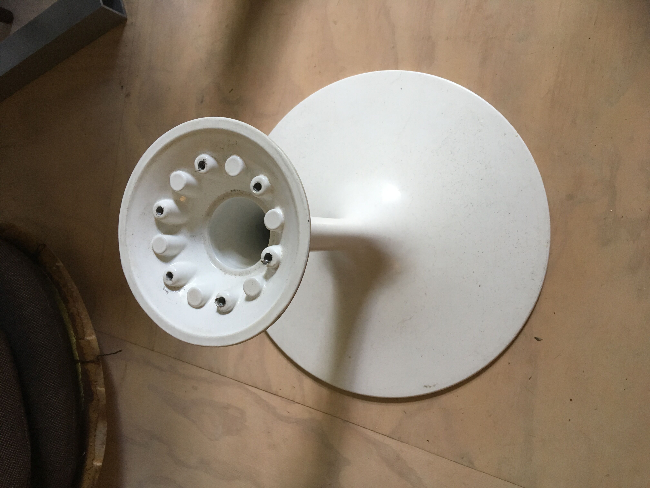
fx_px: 545
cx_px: 325
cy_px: 244
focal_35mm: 29
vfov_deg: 48.2
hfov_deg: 61.7
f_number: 2.2
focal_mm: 4.15
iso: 125
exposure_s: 1/33
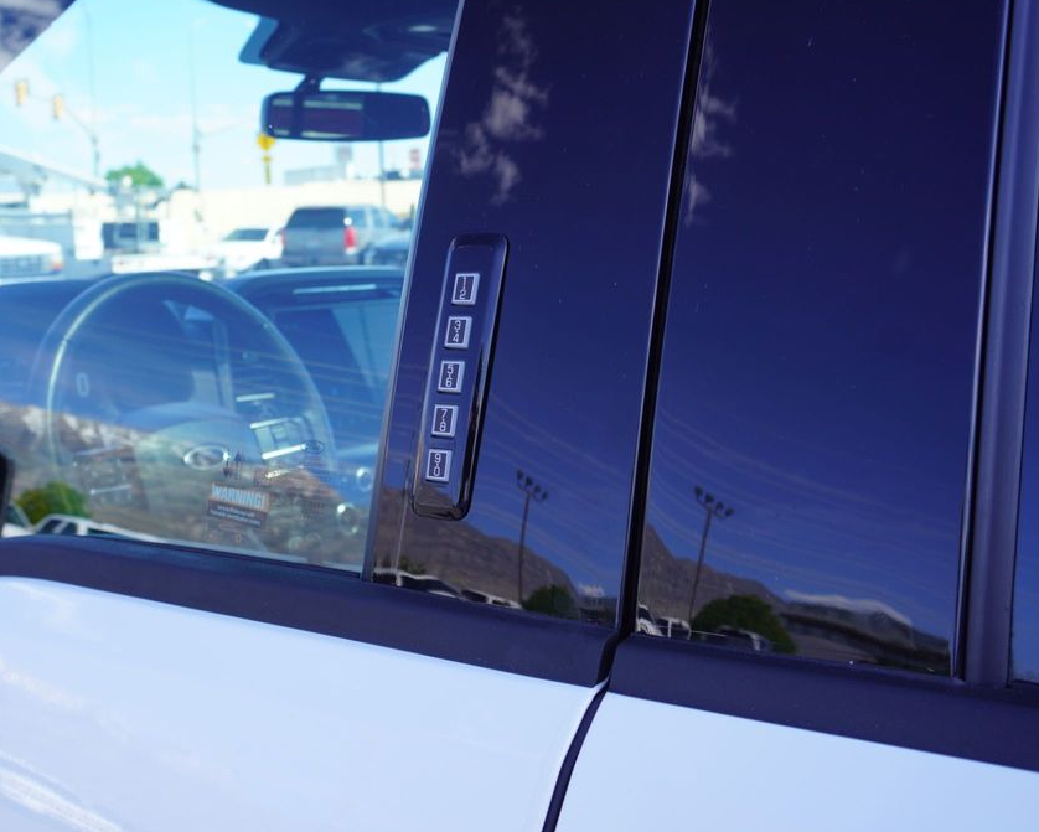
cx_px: 419
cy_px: 409
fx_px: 1217
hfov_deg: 46.0
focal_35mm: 40
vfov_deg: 37.7
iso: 100
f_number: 6.3
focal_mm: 23
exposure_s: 1/100
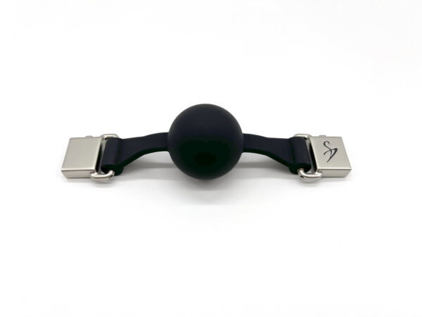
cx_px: 211
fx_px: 317
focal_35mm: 26
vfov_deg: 53.1
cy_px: 158
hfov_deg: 67.3
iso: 50
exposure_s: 1/1079
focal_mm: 5.7
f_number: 1.5
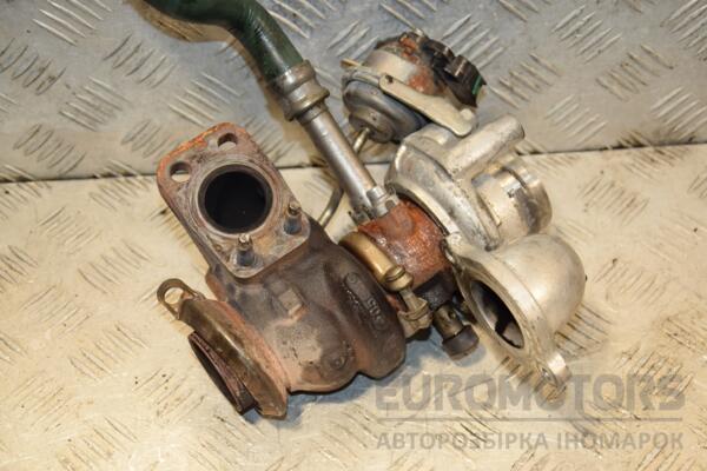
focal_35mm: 72
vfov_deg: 18.9
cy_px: 236
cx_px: 354
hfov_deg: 28.1
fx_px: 1414
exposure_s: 1/200
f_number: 5.6
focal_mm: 48
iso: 800
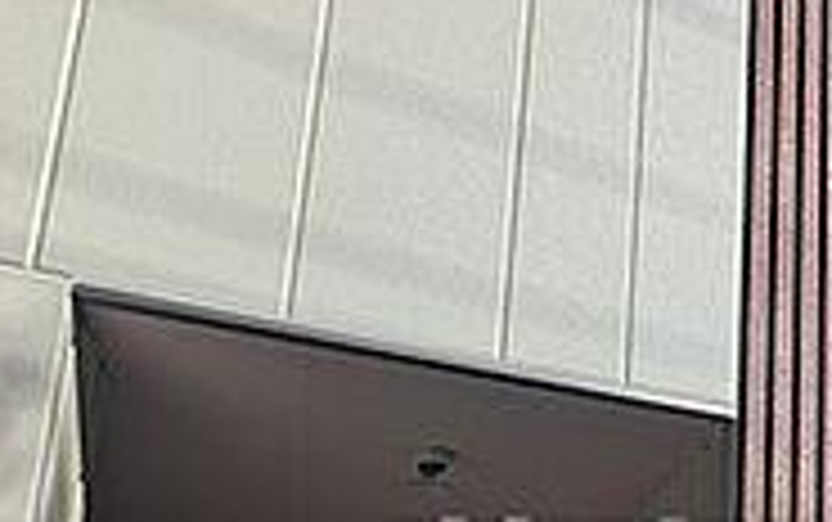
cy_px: 598
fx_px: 1089
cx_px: 868
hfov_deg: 36.7
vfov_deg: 24.8
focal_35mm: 48
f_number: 2.2
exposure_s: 1/5650
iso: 42
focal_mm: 1.83
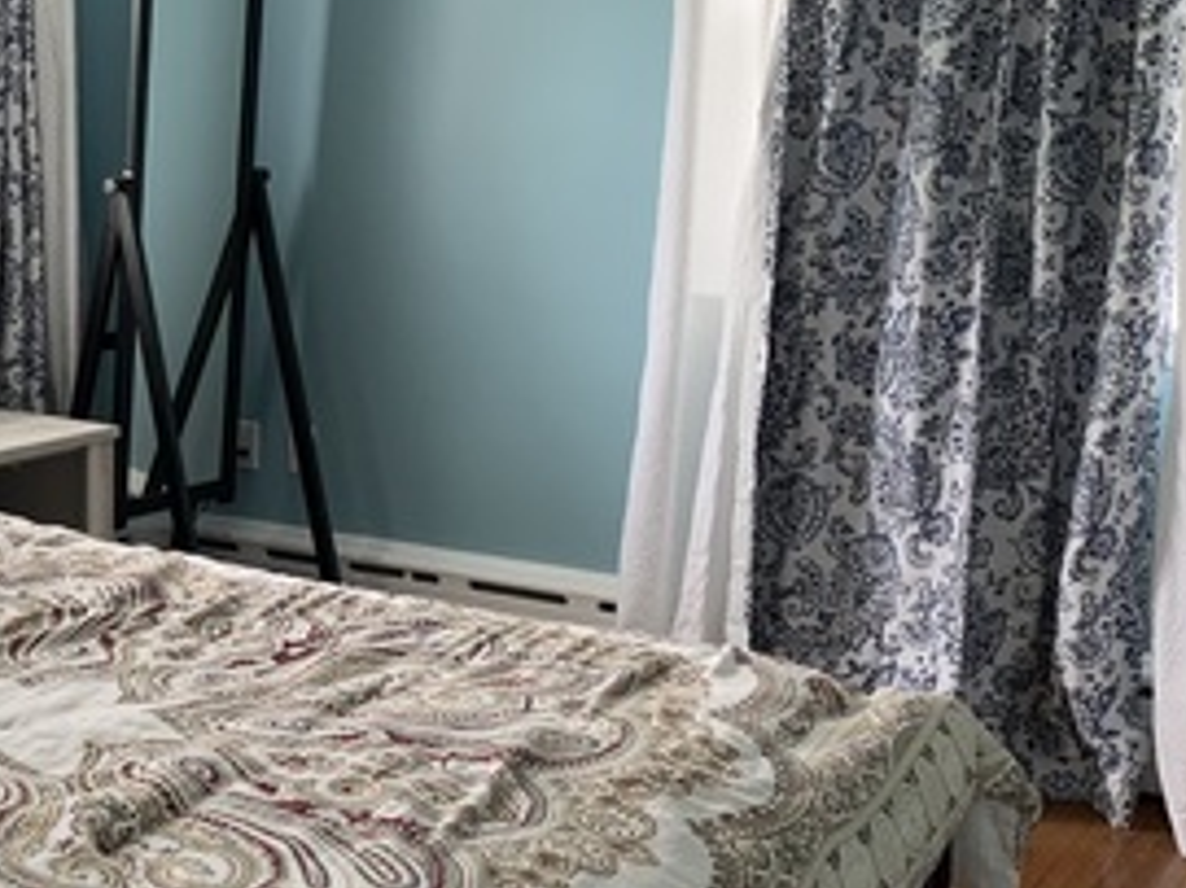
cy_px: 376
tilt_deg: -8.1
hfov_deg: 29.1
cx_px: 120
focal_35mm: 64
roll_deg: -0.2
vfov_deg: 22.9
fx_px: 2192
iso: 160
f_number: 1.8
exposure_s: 1/60
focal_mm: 4.25
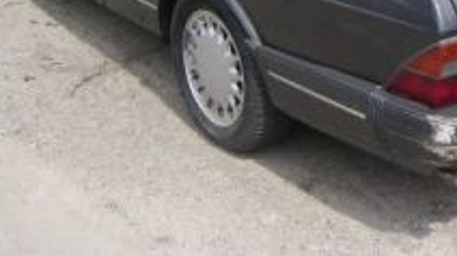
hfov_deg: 28.0
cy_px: -28
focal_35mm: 75
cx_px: 315
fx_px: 908
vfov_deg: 15.6
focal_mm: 6
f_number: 2.8
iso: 50
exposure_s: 1/500
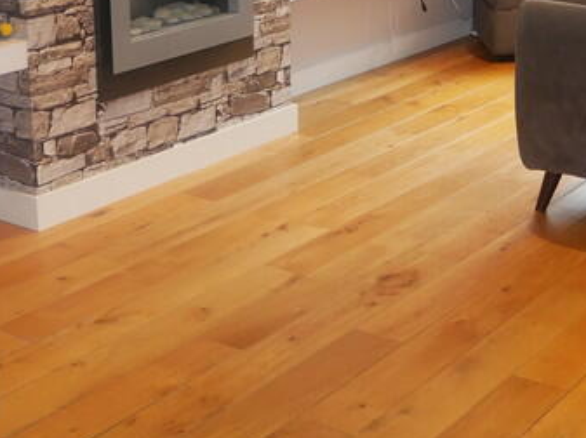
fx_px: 1234
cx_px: 539
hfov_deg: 25.8
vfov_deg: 19.4
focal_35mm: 73
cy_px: -26
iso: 500
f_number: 3.5
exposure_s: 1/50
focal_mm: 12
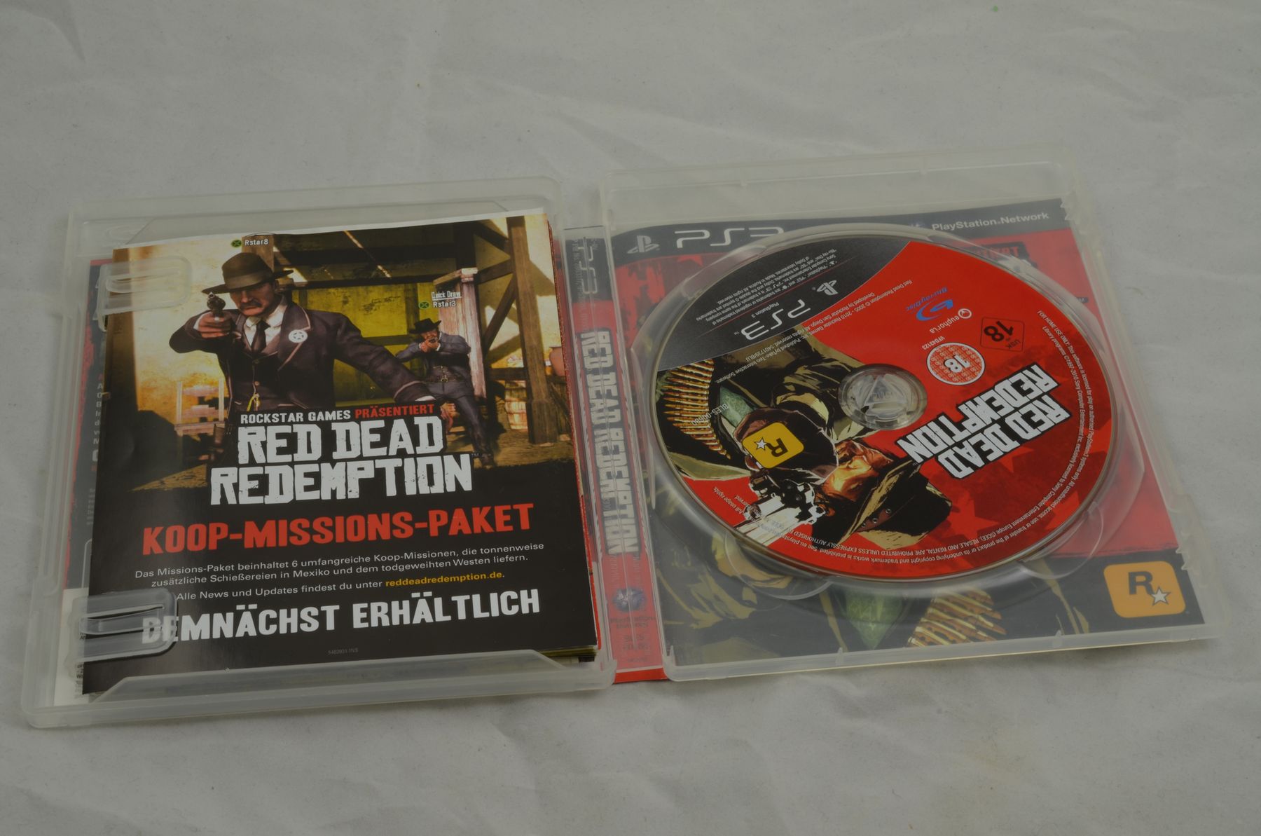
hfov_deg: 33.5
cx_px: 630
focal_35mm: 60
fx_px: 2098
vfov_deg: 22.5
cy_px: 418
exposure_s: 1/2.5
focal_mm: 40
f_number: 20
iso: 100
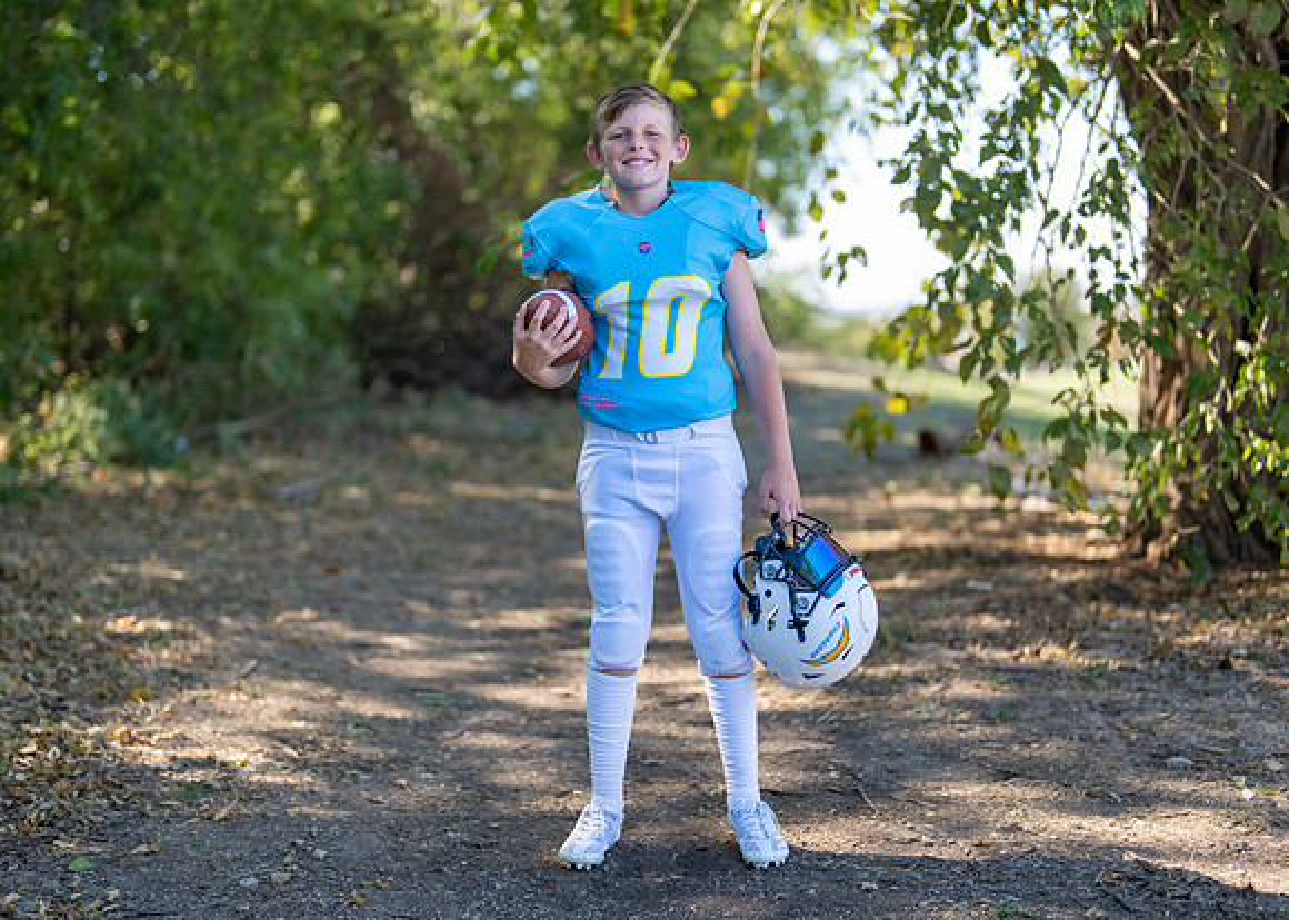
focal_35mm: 60
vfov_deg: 23.8
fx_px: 2183
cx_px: 666
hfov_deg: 32.9
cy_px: 479
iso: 100
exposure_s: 1/1250
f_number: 1.2
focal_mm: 50
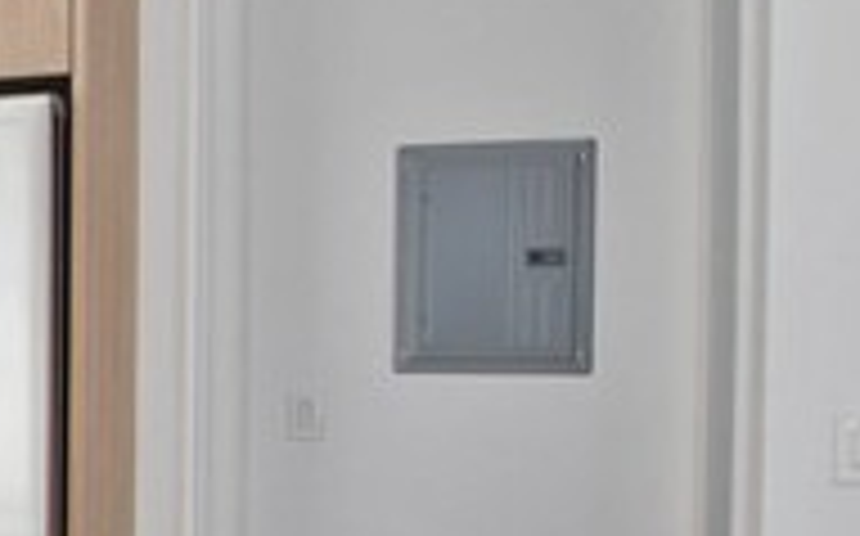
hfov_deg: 16.9
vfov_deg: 15.9
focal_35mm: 82
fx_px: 1920
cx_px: -964
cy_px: 322
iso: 400
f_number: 5.6
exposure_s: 1/640
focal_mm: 15
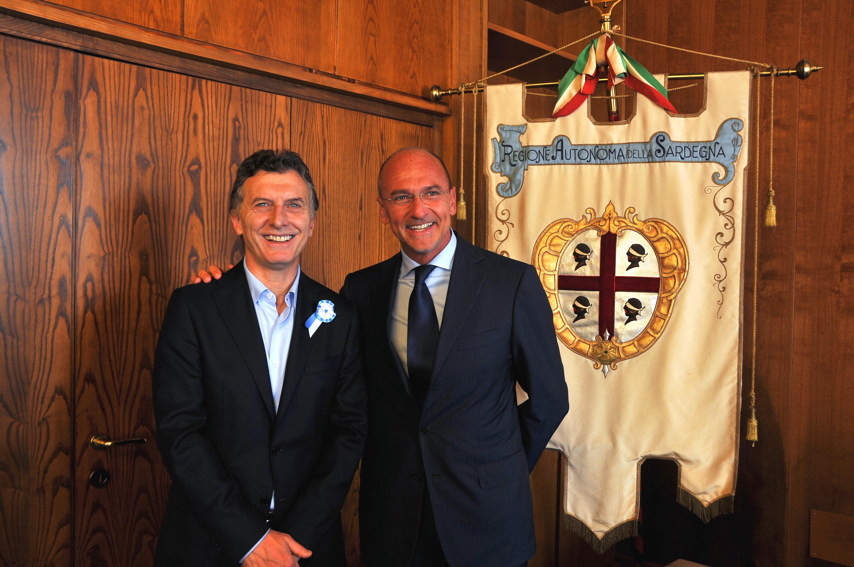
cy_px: 284
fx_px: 782
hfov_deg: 57.3
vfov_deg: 39.9
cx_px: 427
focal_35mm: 33
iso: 250
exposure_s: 1/60
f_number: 5
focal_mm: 22
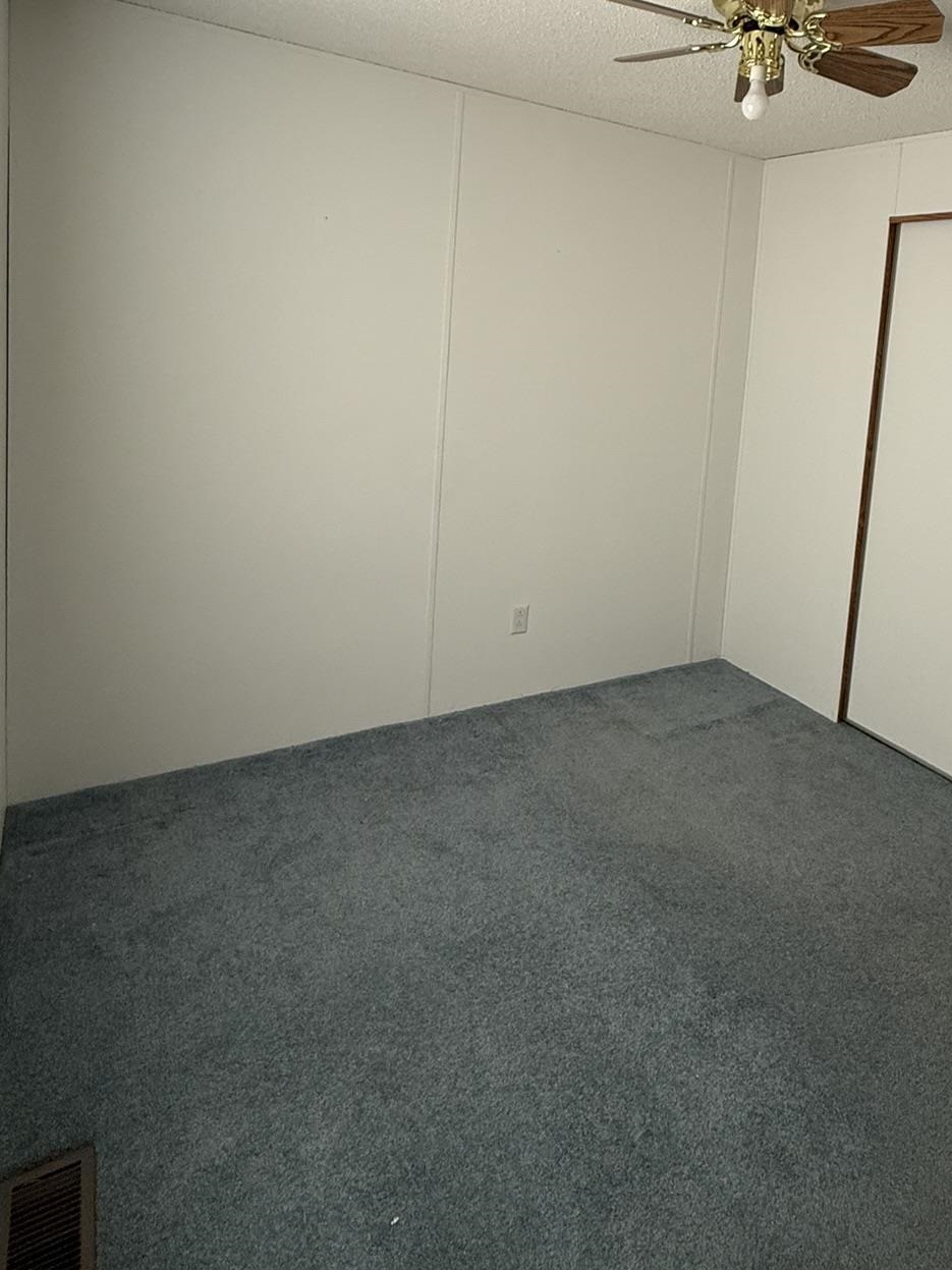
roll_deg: -4.5
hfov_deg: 57.3
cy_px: 424
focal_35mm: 23
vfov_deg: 71.8
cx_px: 652
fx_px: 844
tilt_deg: -3.8
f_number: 2.2
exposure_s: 1/60
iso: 200
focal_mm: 2.22
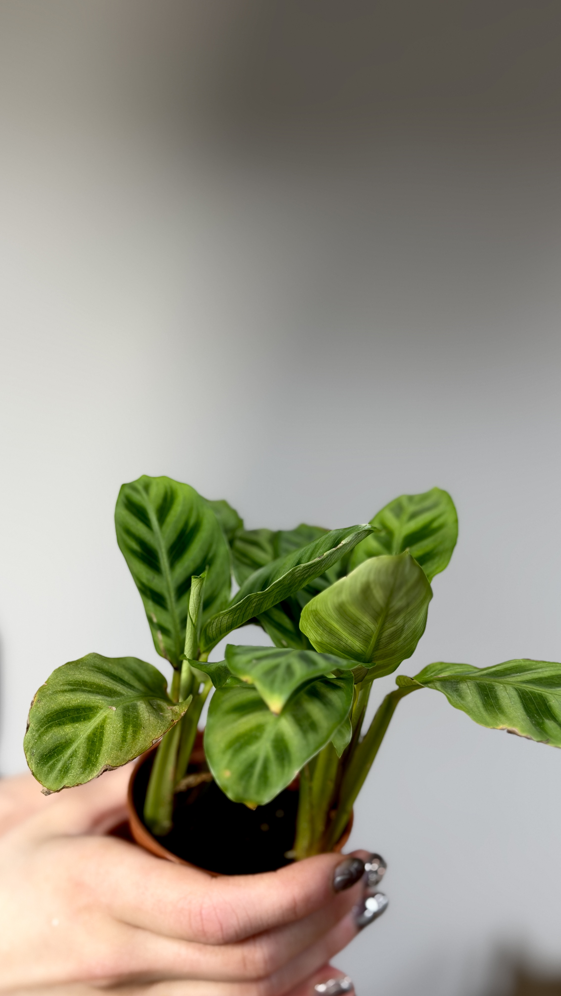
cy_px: 504
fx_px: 1401
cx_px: 238
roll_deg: -1.7
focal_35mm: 53
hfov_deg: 22.6
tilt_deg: -8.5
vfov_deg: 39.2
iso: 80
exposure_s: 1/100
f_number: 1.78
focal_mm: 6.76
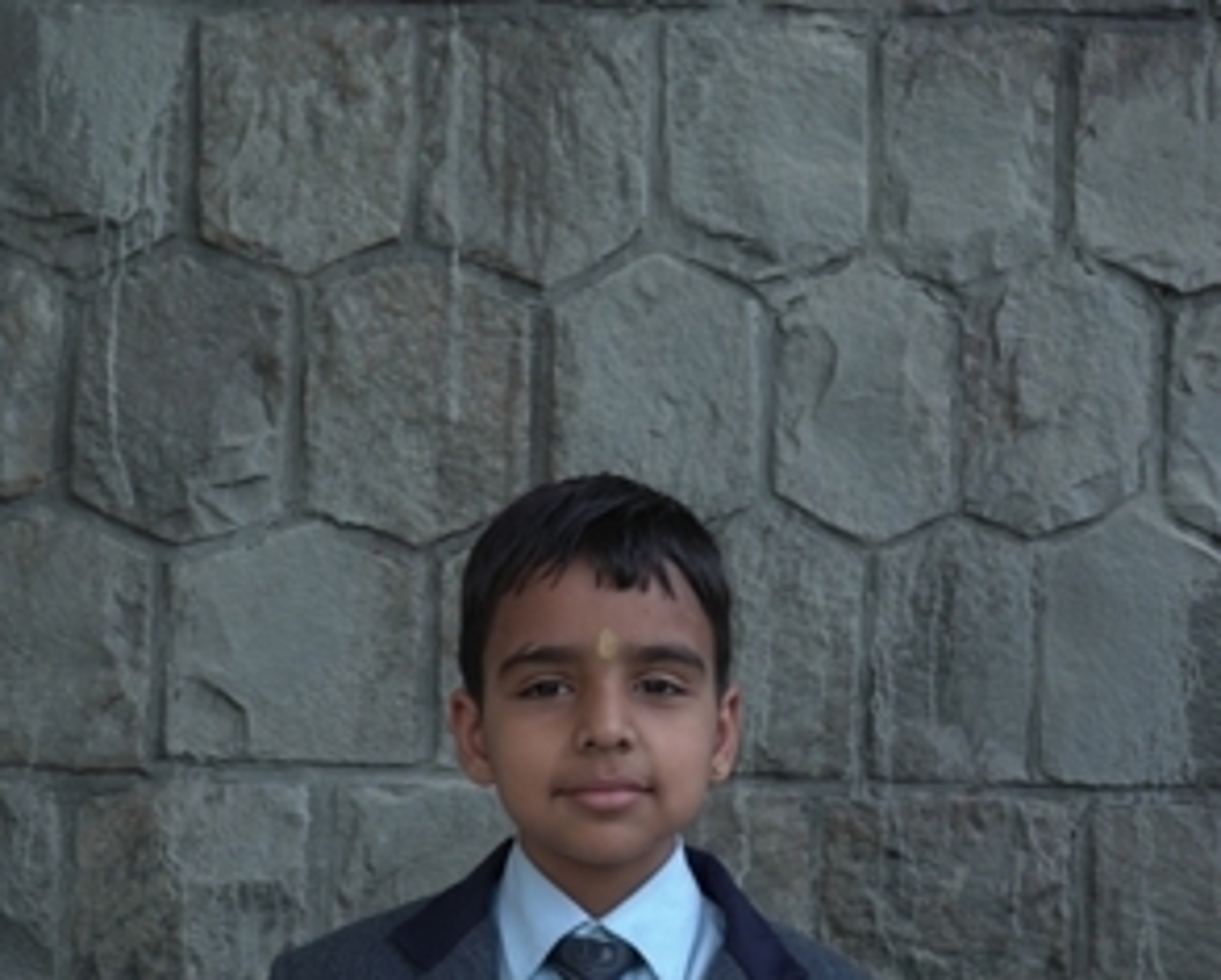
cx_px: 615
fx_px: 2749
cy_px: 788
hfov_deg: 25.0
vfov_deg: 20.0
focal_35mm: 76
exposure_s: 1/125
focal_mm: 53
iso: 400
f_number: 9
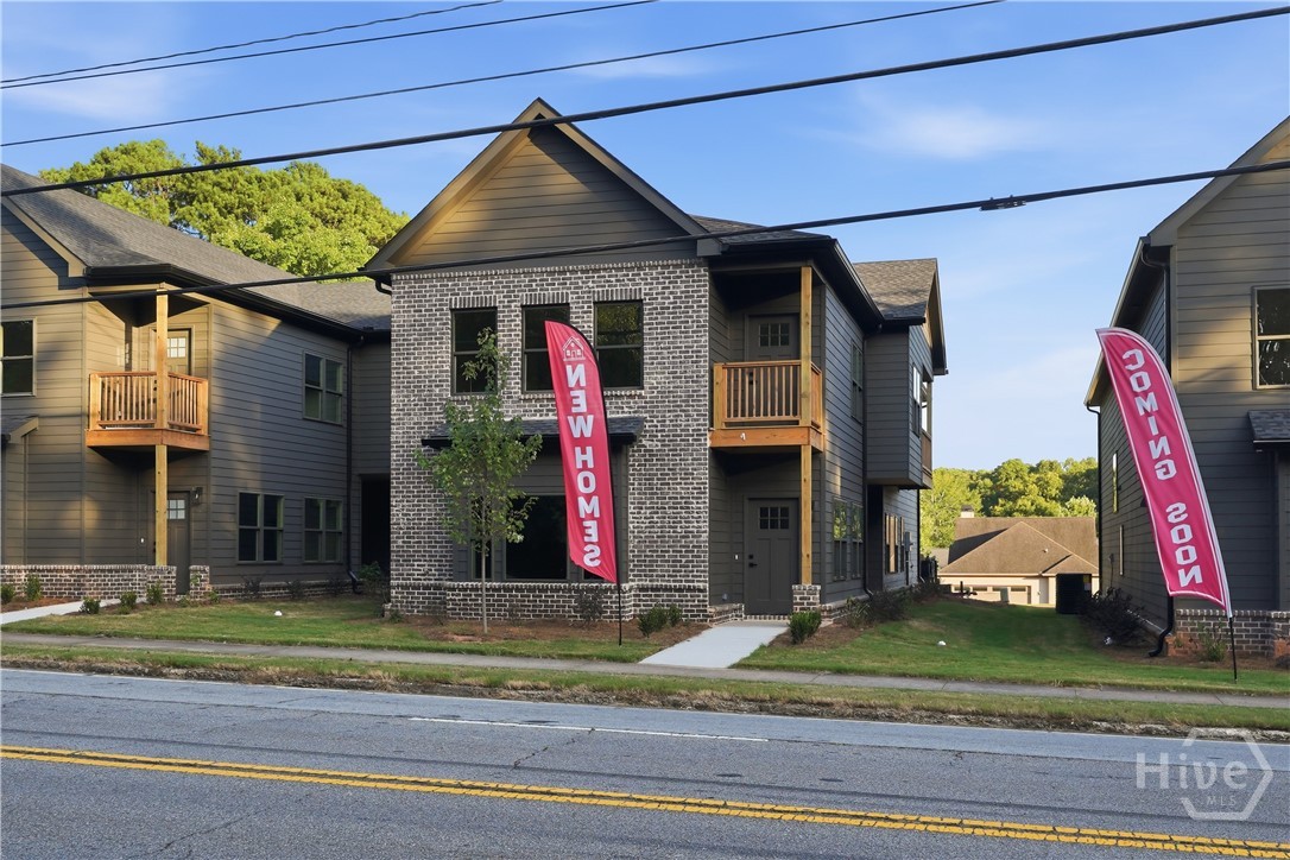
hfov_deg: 53.1
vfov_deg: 36.9
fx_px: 1290
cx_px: 645
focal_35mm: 36
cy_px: 430
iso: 100
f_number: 5.6
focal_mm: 24
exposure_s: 1/200
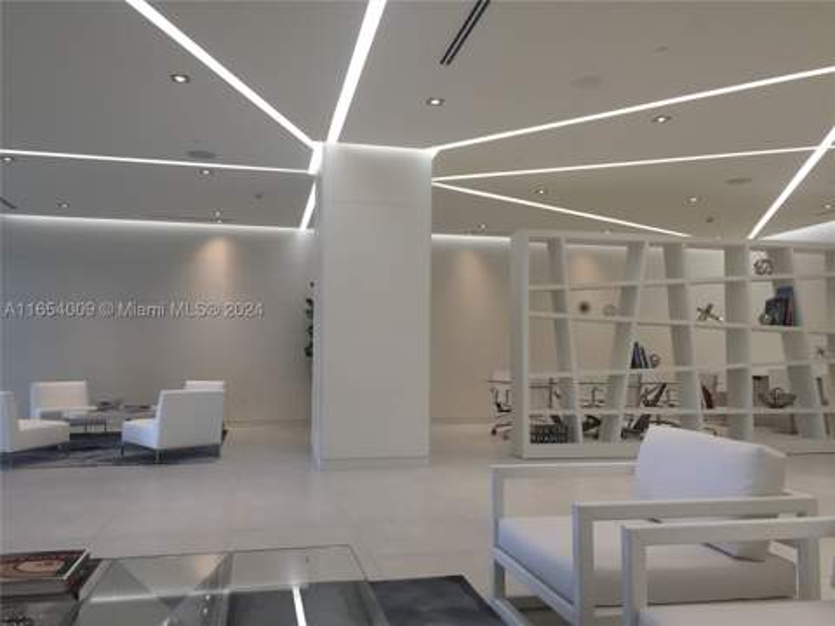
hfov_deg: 61.7
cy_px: 313
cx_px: 418
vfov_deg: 48.2
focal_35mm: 29
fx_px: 700
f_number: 2.2
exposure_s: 1/40
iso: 32
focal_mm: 4.15
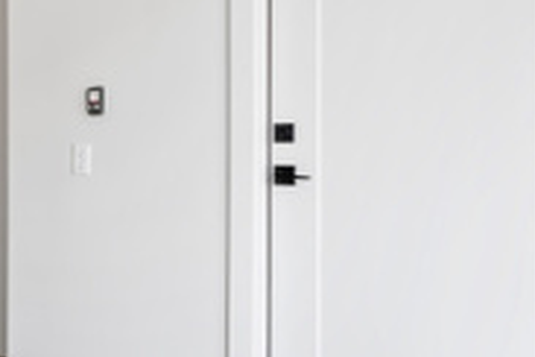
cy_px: 151
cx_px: -140
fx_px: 858
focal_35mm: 58
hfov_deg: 28.9
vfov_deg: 23.5
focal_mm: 11
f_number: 8
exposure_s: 1/13
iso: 100
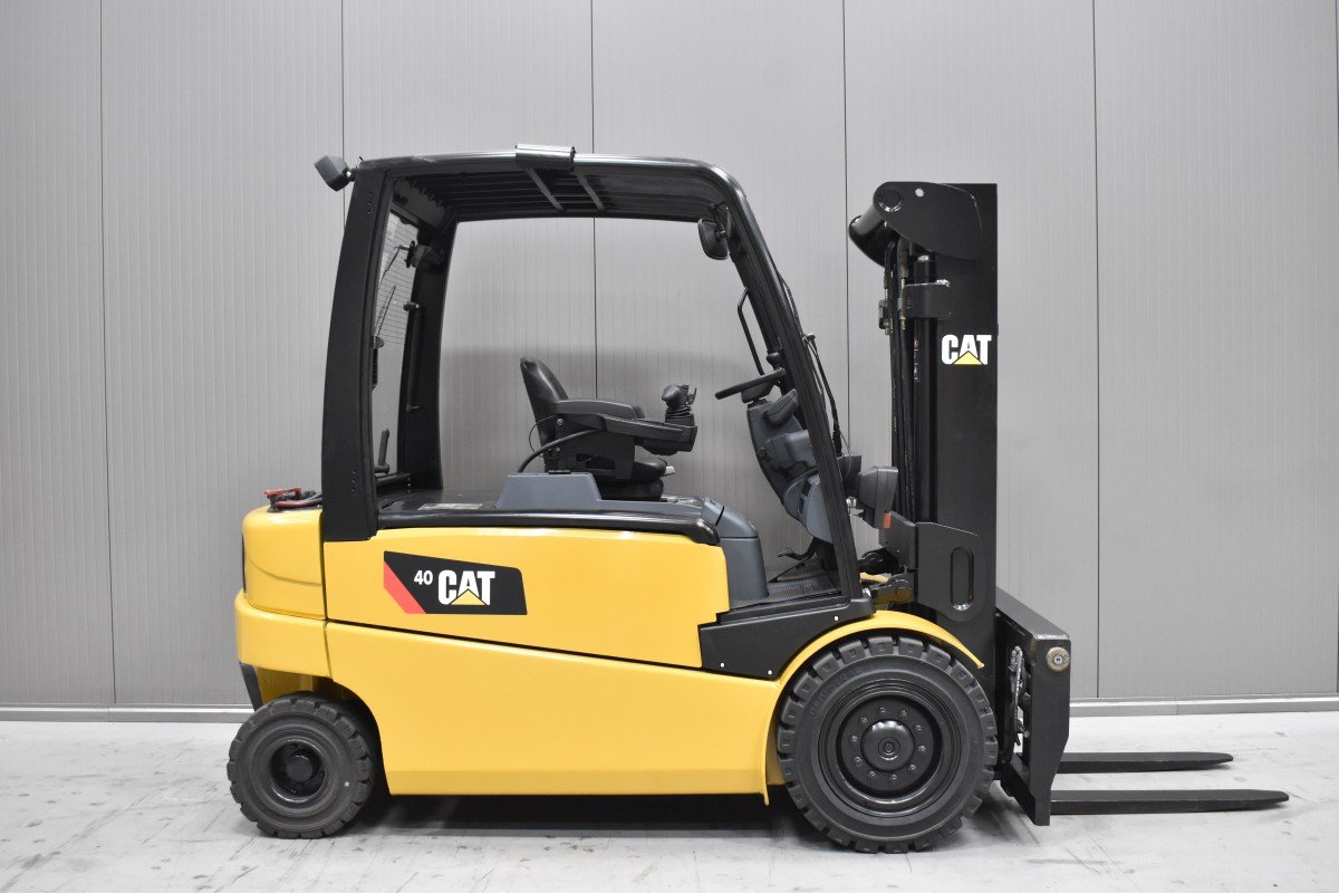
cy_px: 446
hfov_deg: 57.2
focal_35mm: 33
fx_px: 1227
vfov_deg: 40.0
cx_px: 670
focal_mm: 22
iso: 1600
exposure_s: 1/25
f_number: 5
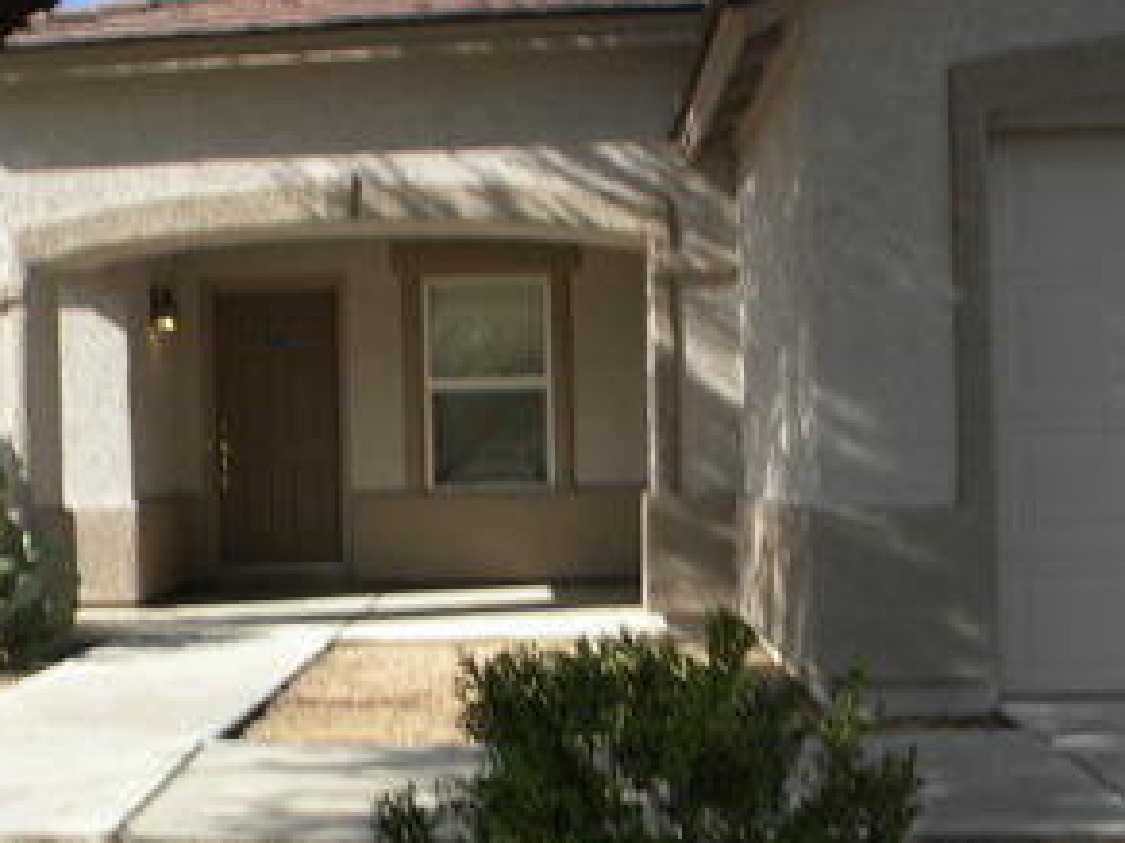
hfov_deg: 40.8
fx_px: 1495
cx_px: 393
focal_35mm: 46
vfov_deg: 31.4
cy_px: 516
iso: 80
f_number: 3.5
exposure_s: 1/506
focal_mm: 5
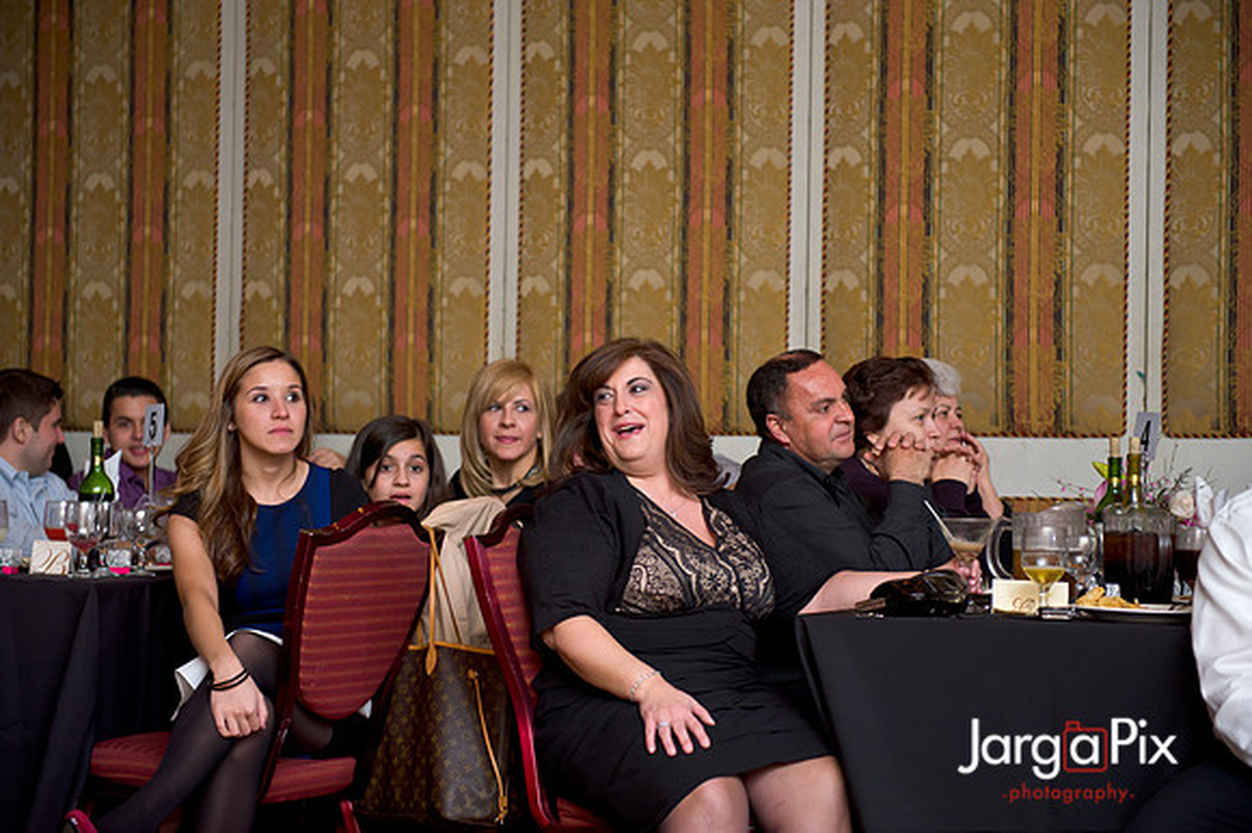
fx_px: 2433
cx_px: 626
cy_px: 416
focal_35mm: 70
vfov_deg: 19.4
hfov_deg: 28.9
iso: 1600
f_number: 3.2
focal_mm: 70
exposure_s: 1/125
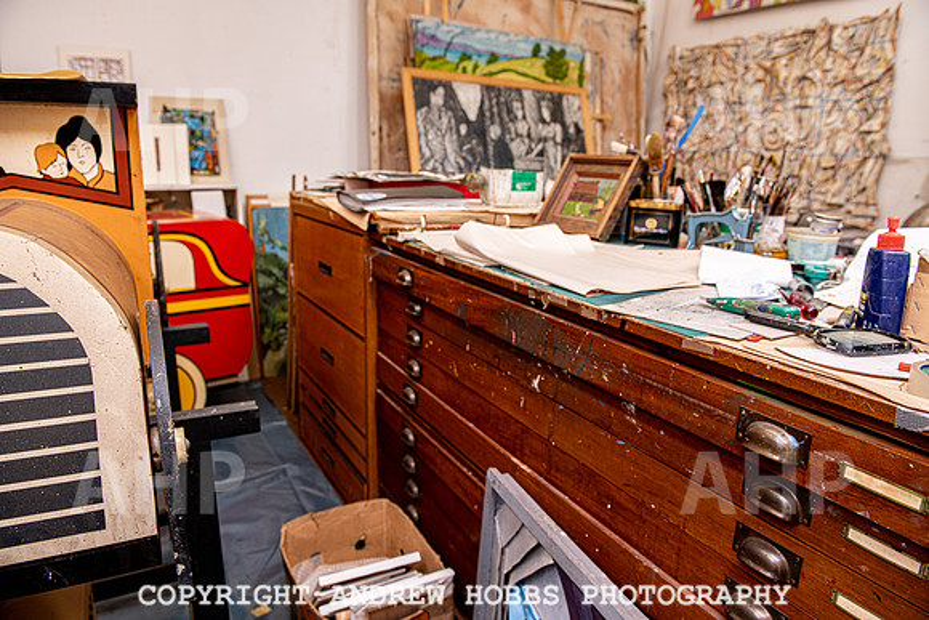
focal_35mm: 24
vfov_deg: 53.2
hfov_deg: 73.7
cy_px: 310
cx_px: 464
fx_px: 619
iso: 64
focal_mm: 24
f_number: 5.6
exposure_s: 1/5
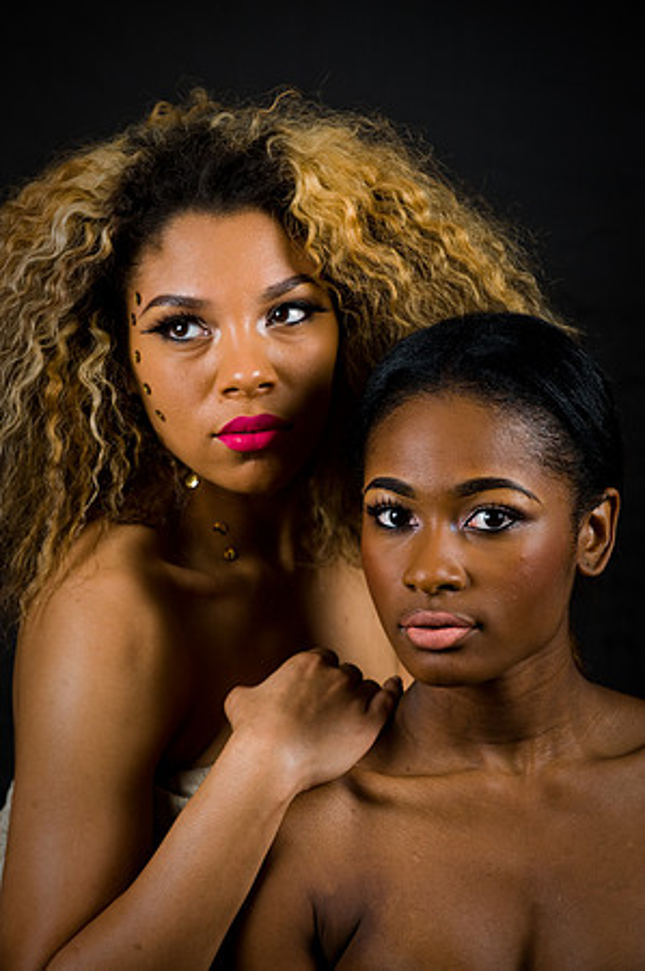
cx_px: 322
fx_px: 4175
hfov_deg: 8.8
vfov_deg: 13.3
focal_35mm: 155
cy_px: 486
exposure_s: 1/125
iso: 200
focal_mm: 155
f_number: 5.6
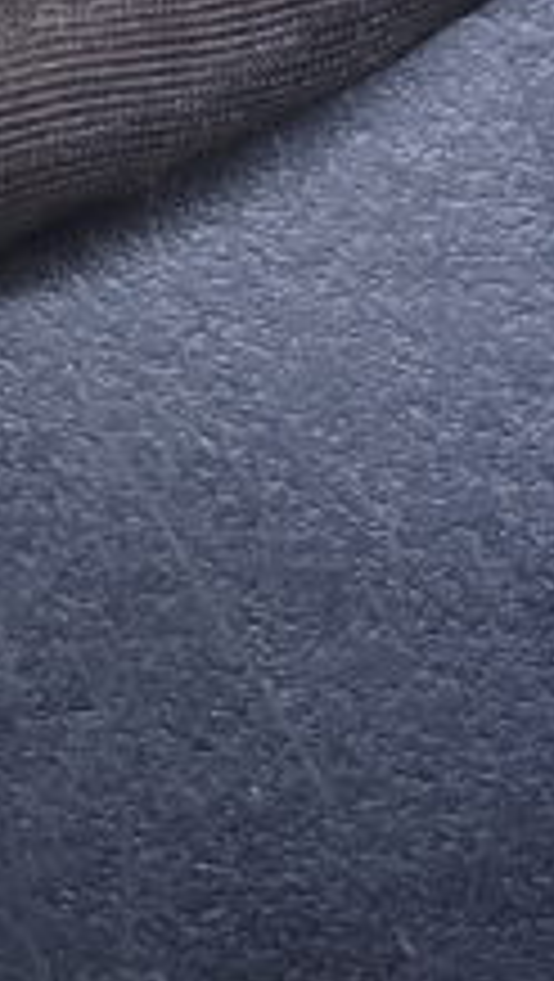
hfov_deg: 9.7
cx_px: -347
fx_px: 3127
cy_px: -603
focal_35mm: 120
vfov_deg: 16.0
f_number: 1.8
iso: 320
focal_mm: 4.6
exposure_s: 1/30
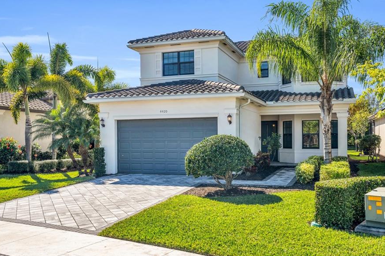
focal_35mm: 35
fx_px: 374
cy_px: 142
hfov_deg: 54.4
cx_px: 212
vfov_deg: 37.8
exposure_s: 1/320
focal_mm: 30
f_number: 9
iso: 200
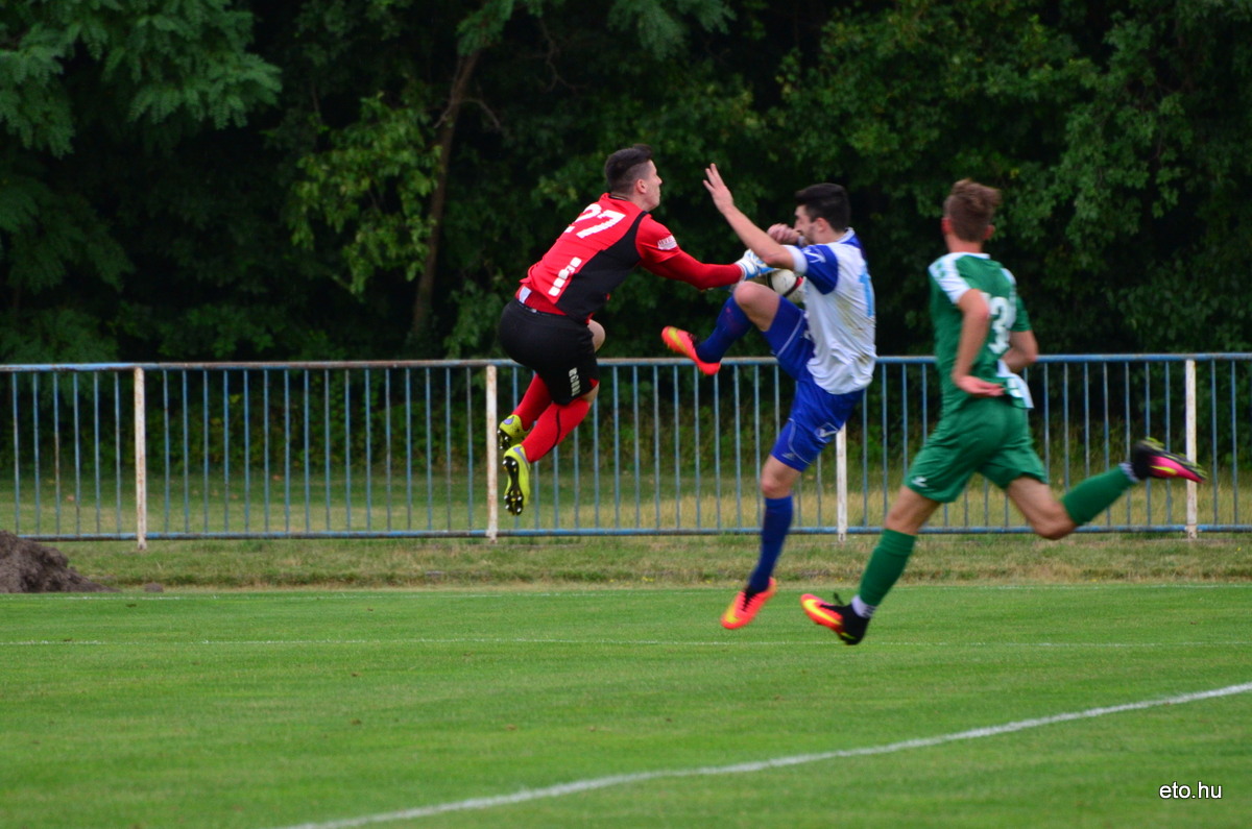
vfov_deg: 3.0
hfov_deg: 4.6
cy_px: 414
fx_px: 15619
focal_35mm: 450
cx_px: 626
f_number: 5.6
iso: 1600
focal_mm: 300
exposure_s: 1/320
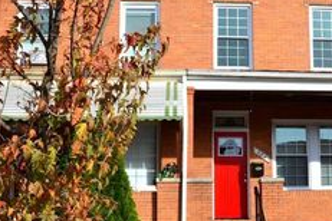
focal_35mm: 65
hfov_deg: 30.5
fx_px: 599
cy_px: 133
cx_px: 247
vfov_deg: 20.9
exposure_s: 1/250
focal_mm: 20
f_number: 8
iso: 100
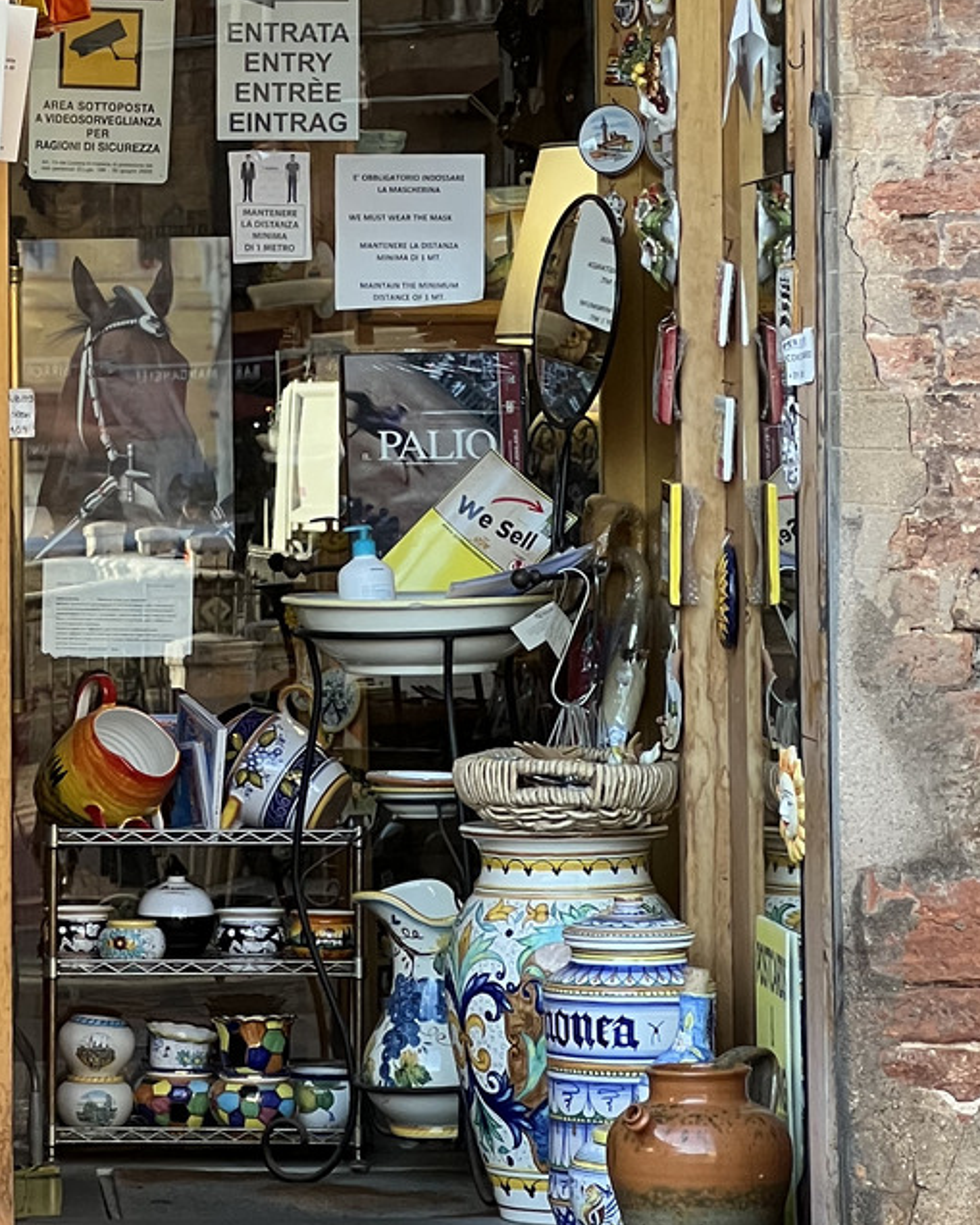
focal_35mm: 189
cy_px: 164
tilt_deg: +2.1
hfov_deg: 8.1
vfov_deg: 10.2
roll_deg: +0.6
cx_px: -56
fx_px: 6851
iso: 125
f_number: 2.8
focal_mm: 9
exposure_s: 1/122
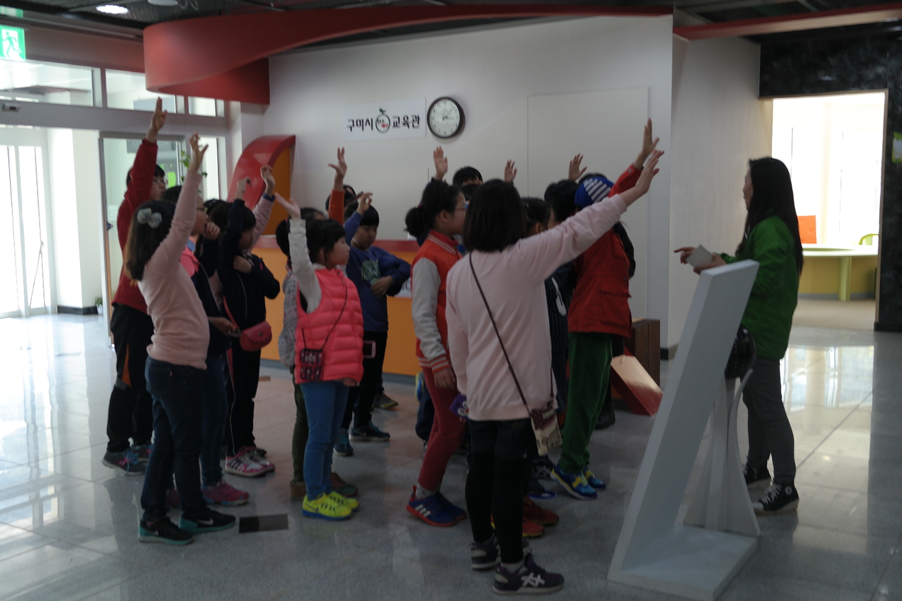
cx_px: 451
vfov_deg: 36.9
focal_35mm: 36
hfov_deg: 53.1
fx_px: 902
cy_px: 300
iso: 200
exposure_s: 1/50
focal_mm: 24
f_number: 4
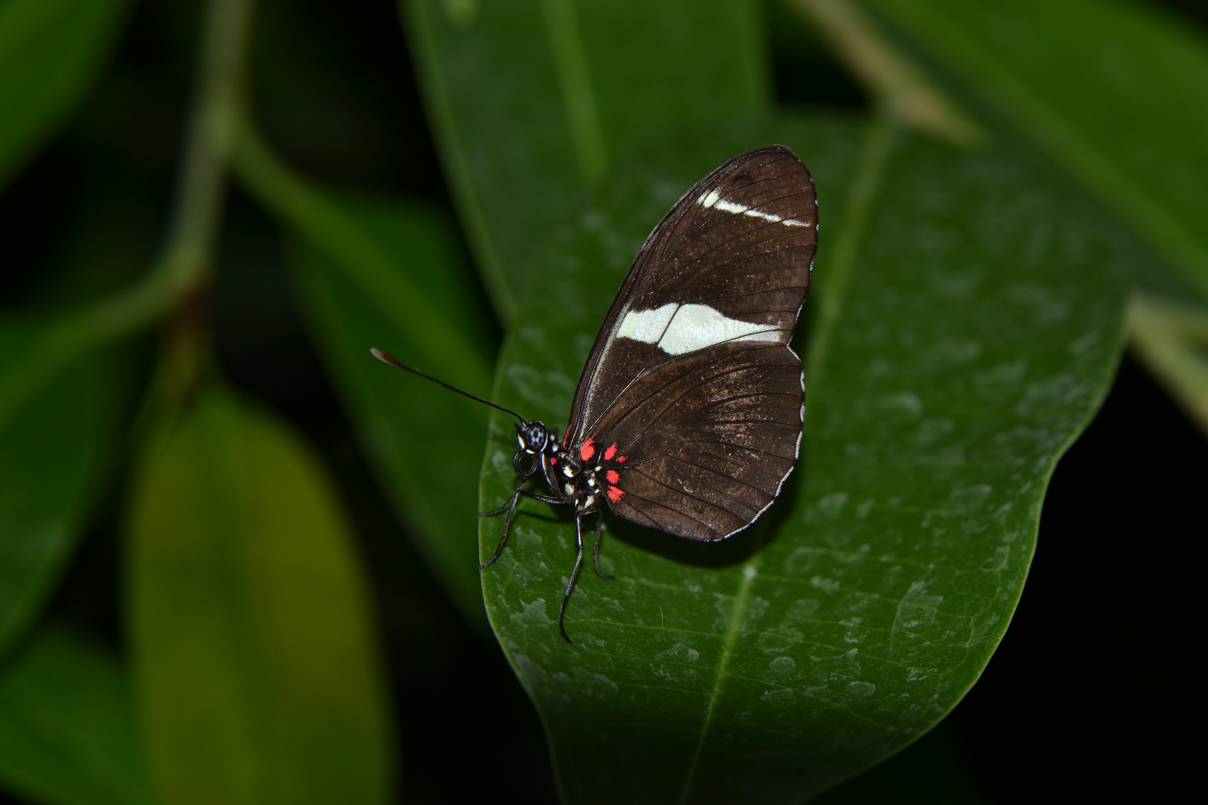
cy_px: 402
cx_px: 604
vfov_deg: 8.7
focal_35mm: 158
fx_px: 5285
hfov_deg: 13.0
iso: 100
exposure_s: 1/60
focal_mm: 105
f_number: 8
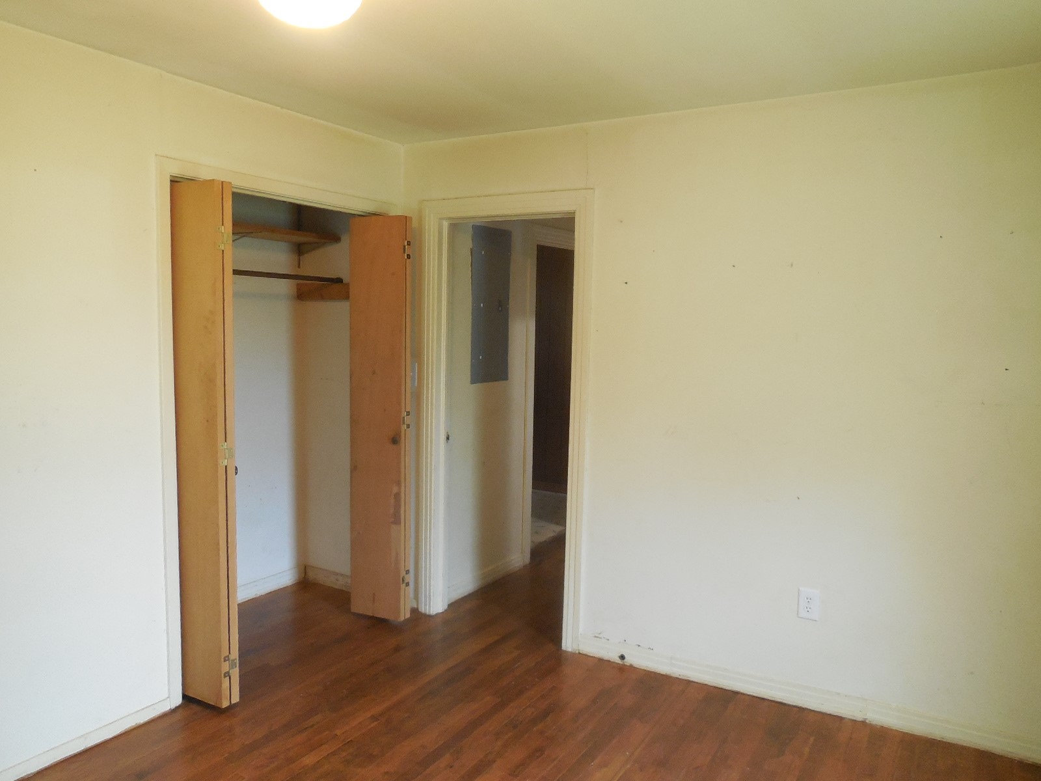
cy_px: 390
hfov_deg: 69.4
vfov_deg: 54.9
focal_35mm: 25
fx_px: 752
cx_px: 520
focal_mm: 4.5
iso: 400
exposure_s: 1/30
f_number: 3.1
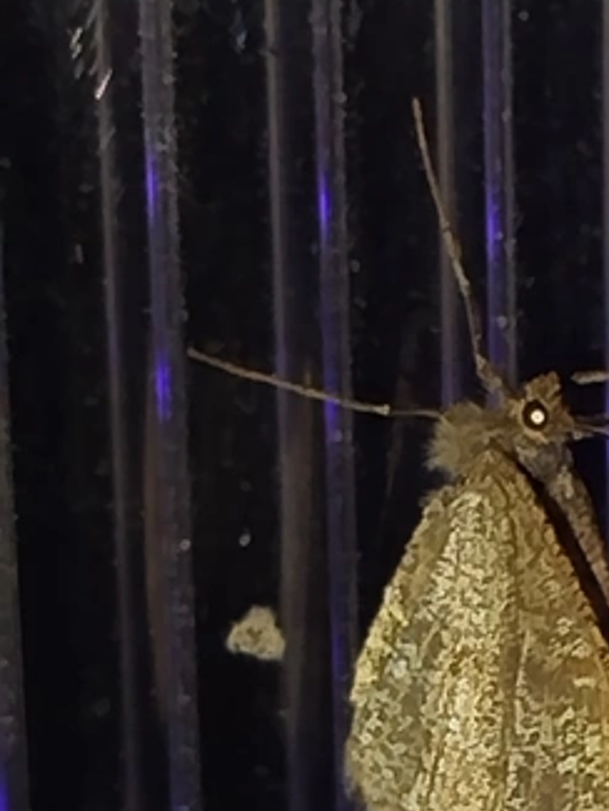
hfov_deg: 6.1
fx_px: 5720
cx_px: 597
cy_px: 584
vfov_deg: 8.1
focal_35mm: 244
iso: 125
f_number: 1.7
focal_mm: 5.31
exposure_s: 1/50
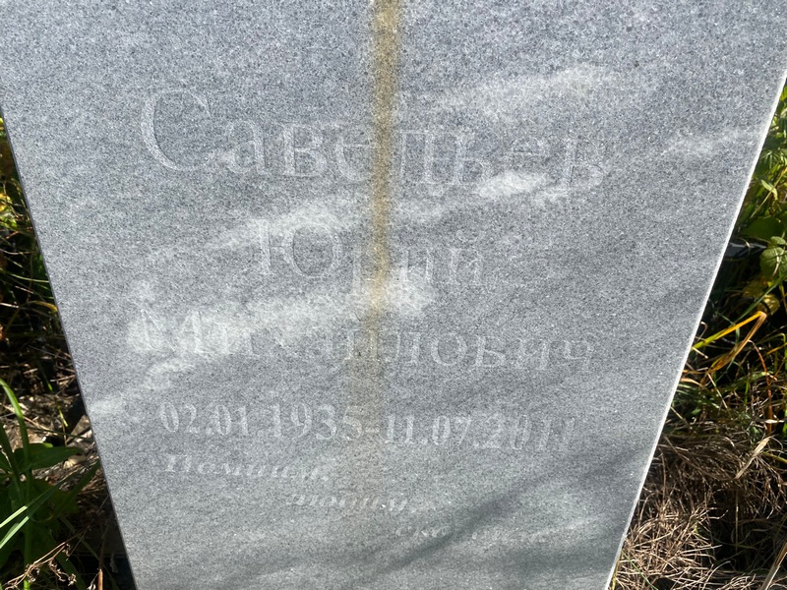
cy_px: 295
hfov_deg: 67.3
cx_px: 394
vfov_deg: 53.1
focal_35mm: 26
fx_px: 591
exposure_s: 1/1961
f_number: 1.8
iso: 32
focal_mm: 4.25
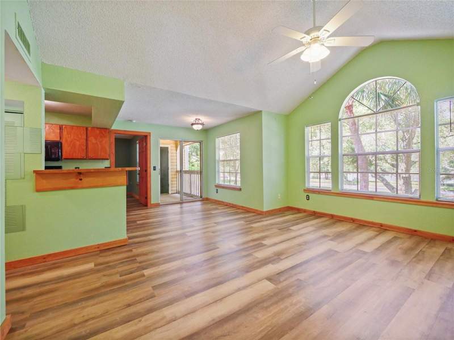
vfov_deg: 85.7
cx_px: 227
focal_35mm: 14
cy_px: 170
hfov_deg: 102.1
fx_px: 184
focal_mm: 7
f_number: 4
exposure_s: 1/60
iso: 1600
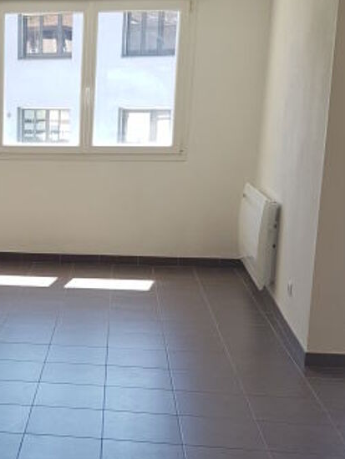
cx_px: -8
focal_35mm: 63
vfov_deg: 30.7
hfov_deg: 22.3
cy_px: 266
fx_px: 837
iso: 40
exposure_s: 1/139
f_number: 1.7
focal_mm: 4.2
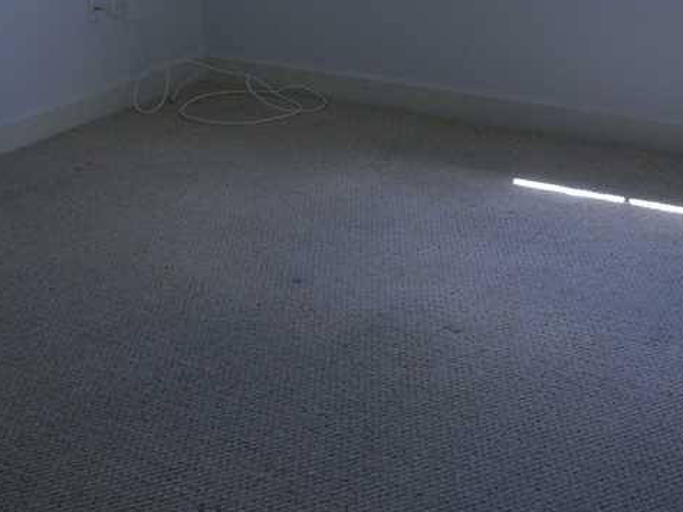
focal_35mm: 64
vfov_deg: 22.7
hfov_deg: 30.3
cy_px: 121
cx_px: 313
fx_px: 1262
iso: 50
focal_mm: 5.8
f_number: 2.8
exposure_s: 1/65.3
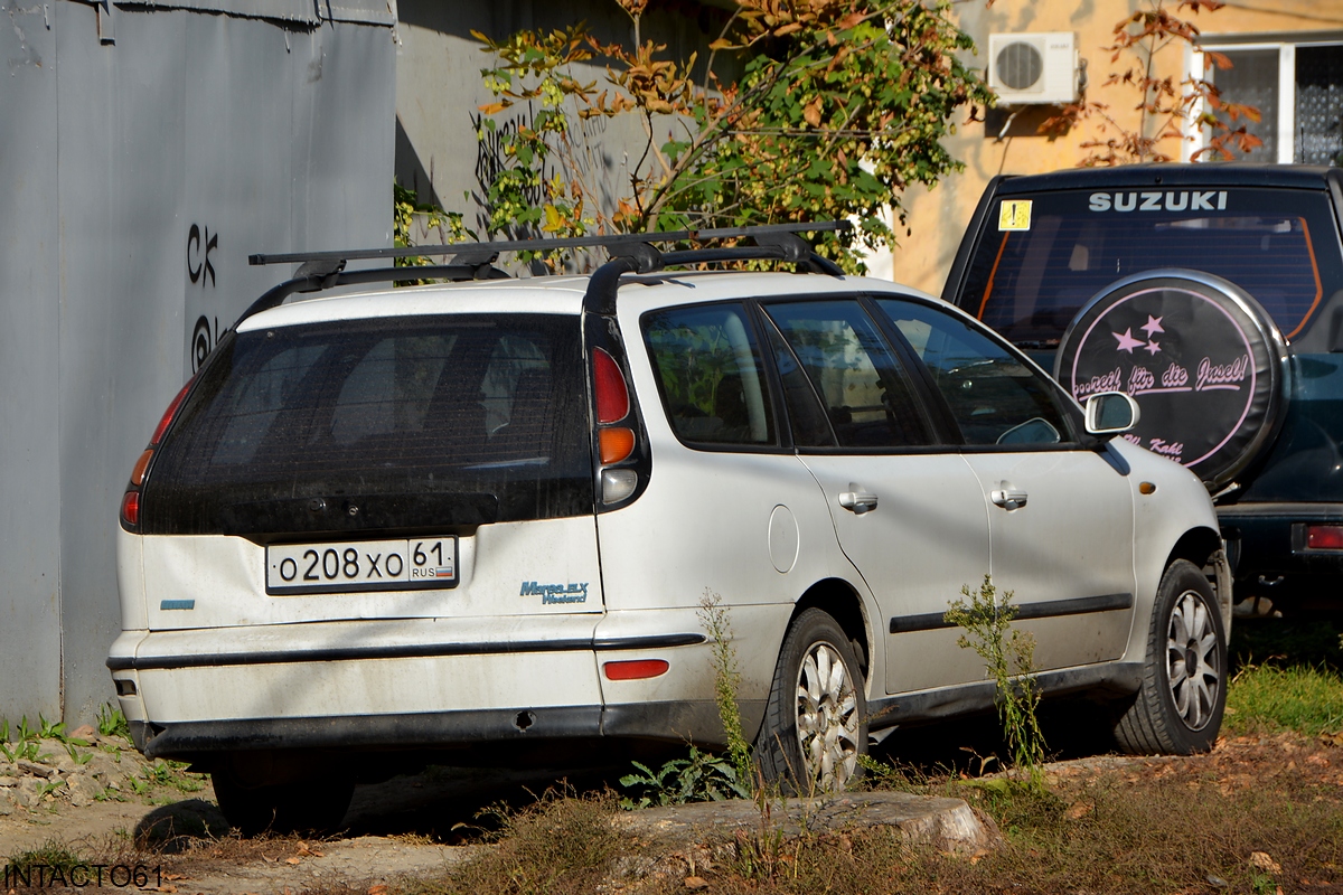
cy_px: 448
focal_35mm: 195
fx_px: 7274
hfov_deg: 10.5
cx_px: 672
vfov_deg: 7.0
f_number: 8
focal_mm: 130
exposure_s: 1/250
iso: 100
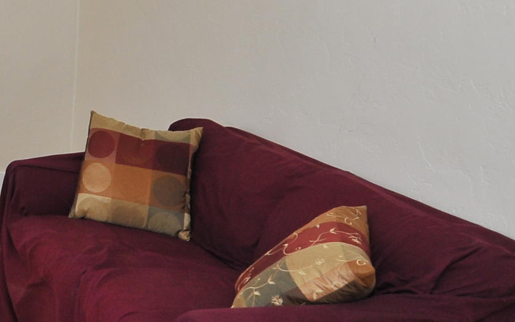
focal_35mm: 62
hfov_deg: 25.6
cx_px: -237
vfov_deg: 20.4
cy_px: 9
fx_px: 870
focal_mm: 18
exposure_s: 1/40
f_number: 8
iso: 1000
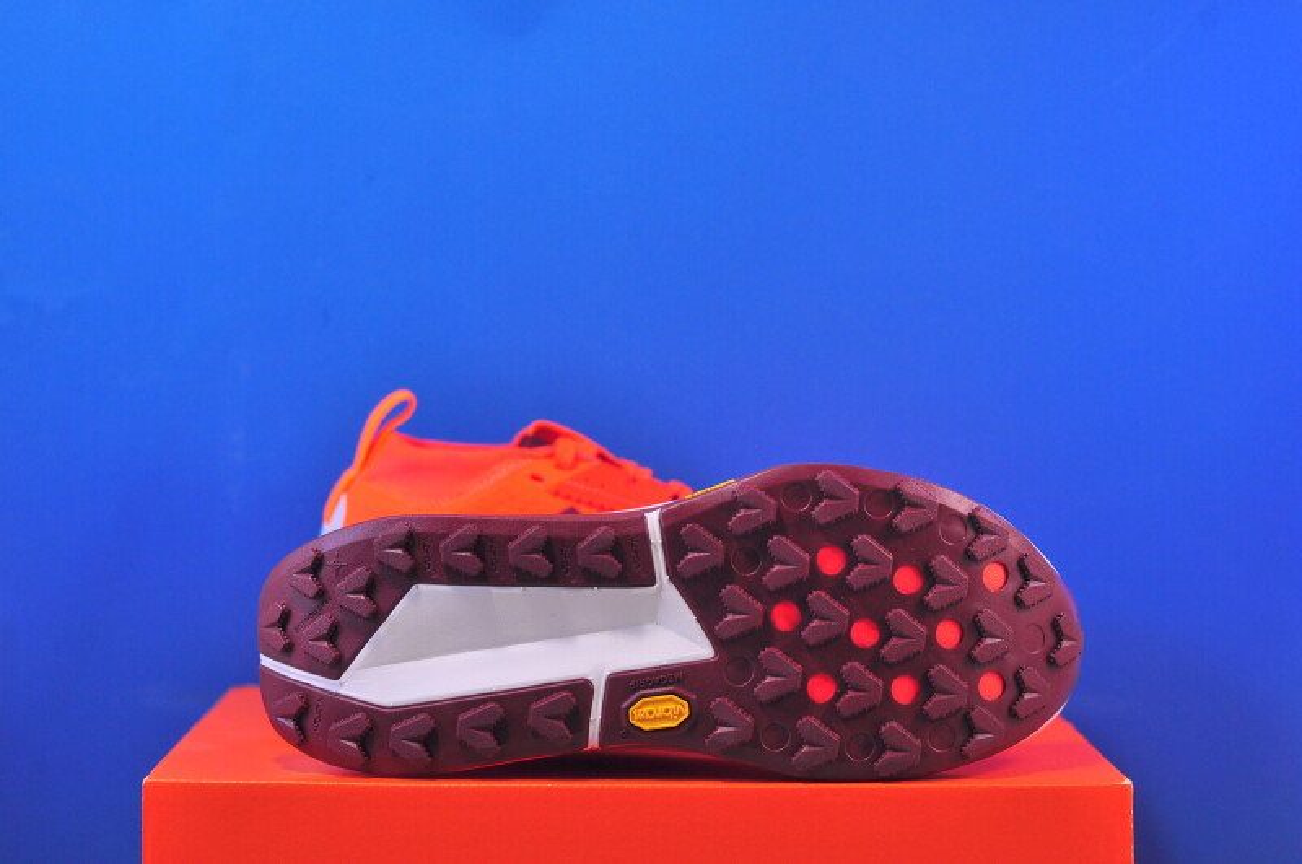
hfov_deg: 27.0
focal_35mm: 75
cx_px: 651
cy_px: 432
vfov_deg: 18.1
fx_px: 2709
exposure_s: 1/320
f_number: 2.5
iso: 250
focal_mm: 50
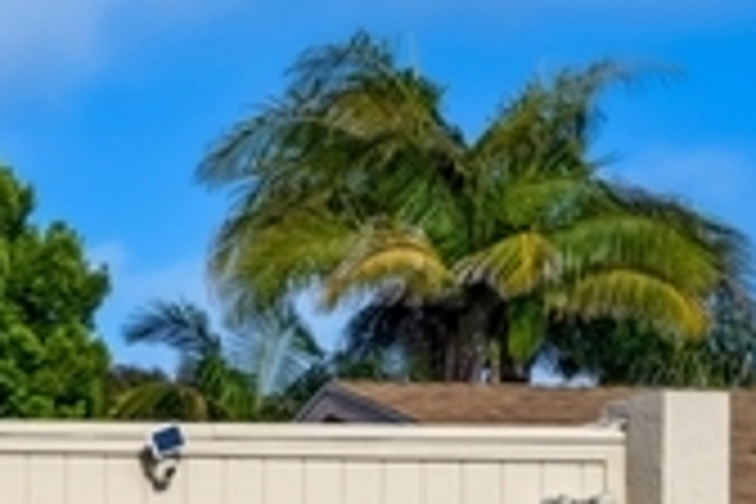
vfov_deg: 12.2
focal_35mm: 107
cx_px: -866
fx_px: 2247
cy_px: 747
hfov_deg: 14.7
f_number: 9
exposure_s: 1/250
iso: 100
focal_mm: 24
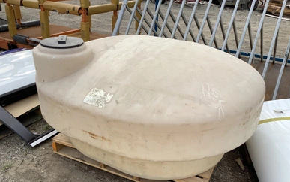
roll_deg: -2.6
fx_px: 269
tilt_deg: -28.0
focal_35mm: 34
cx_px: 143
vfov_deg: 37.1
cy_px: 111
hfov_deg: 56.7
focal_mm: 3.3
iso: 25
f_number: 2.4
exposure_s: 1/895
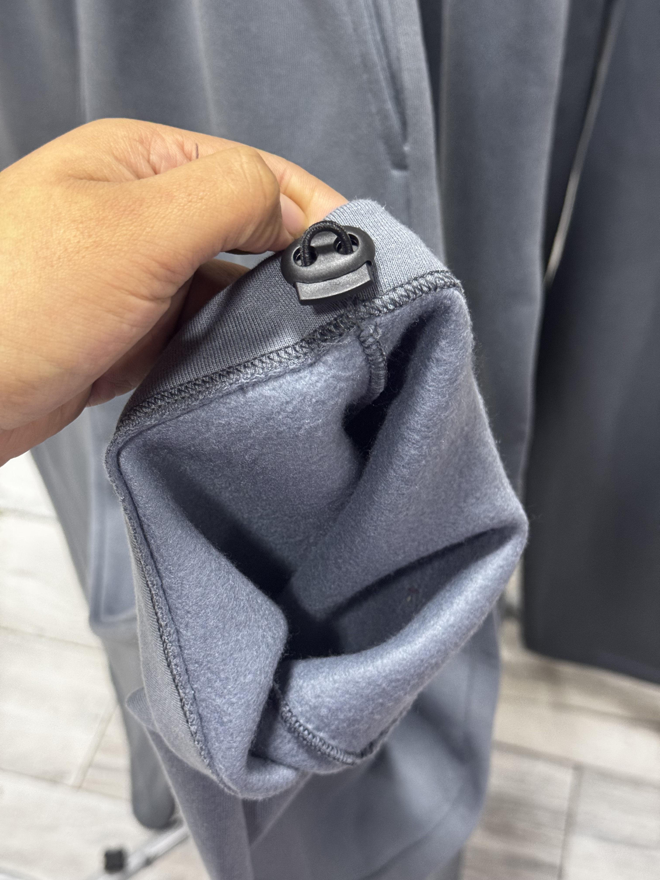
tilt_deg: -46.9
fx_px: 1220
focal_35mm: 48
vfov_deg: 39.7
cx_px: 330
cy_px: 440
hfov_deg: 30.3
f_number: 1.78
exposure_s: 1/33
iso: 250
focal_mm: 6.76
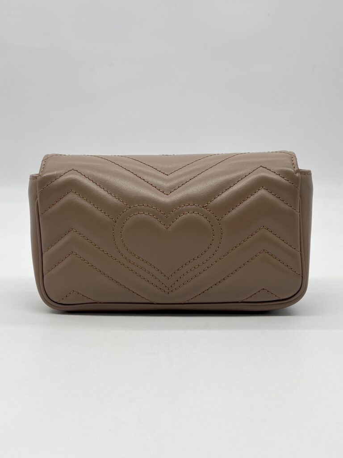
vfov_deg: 67.3
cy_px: 229
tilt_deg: -9.4
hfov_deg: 53.1
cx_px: 172
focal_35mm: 26
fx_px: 344
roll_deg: +0.0
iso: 40
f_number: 1.5
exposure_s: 1/190
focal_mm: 5.7
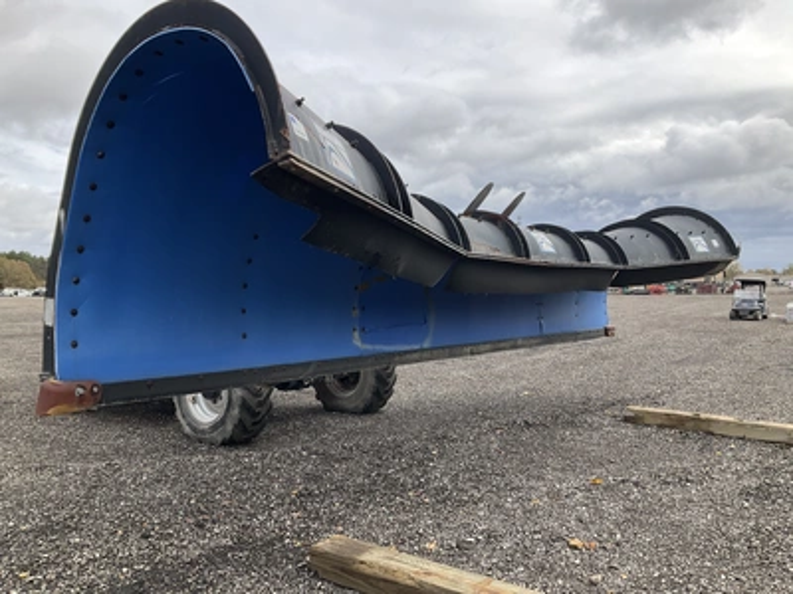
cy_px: 297
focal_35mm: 29
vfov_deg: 48.2
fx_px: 664
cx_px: 396
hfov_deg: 61.7
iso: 25
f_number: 1.8
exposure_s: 1/912
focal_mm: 3
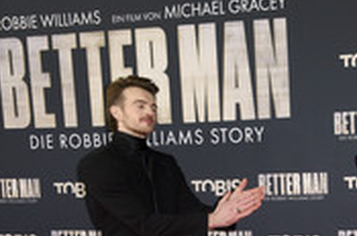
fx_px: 970
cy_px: 295
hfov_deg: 19.4
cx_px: 450
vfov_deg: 13.5
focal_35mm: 98
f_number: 5.6
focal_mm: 38
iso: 1000
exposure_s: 1/250
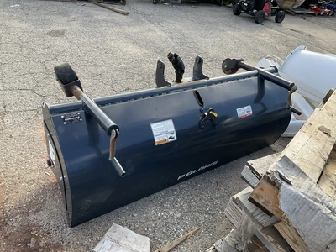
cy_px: 126
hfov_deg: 61.7
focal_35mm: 29
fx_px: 281
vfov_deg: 48.2
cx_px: 168
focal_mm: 3
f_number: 1.8
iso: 25
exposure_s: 1/253
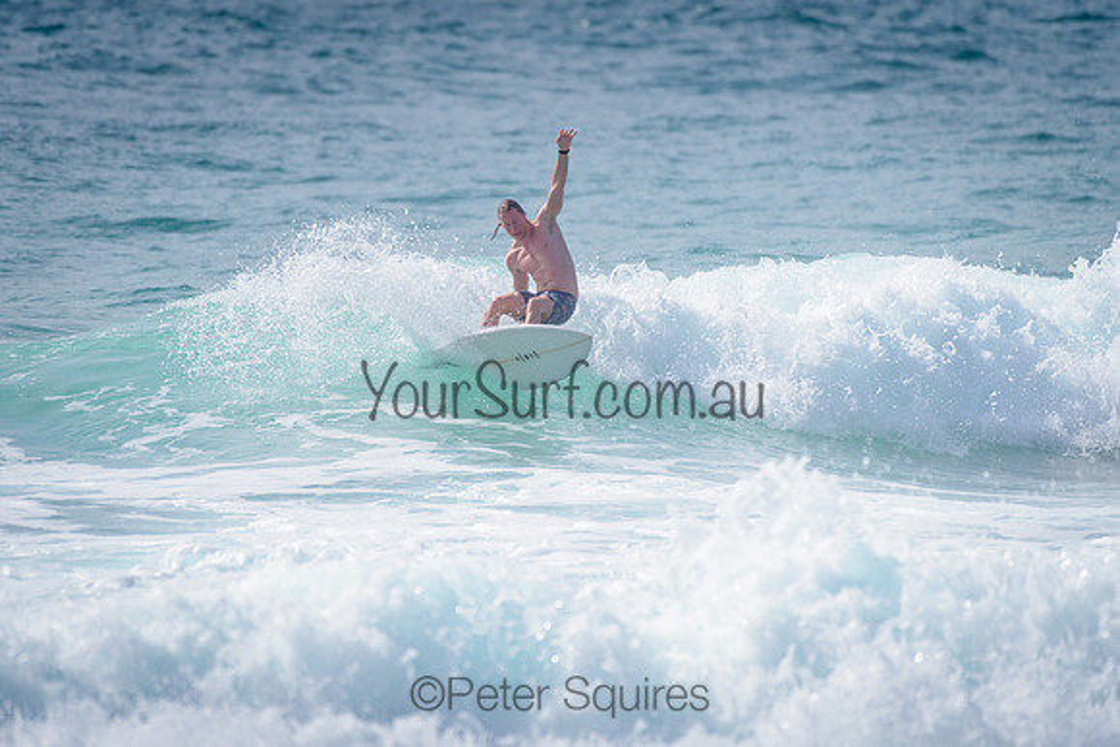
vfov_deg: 2.2
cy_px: 305
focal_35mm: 613
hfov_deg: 3.4
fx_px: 19074
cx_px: 483
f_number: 5.6
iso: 100
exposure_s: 1/2000
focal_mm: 500
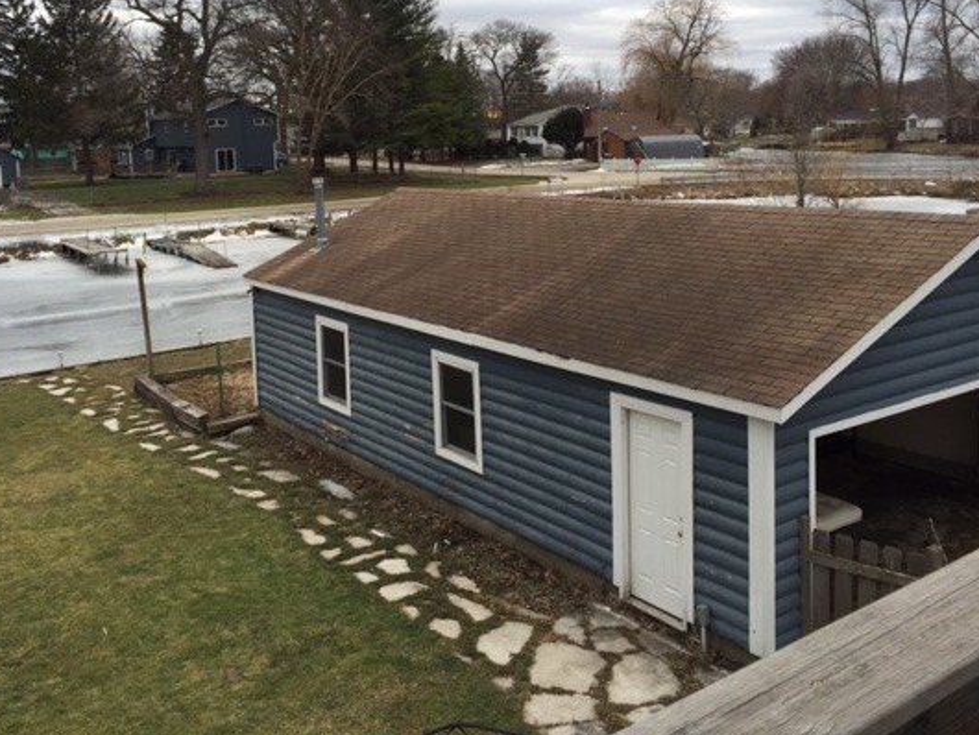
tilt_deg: -8.8
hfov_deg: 52.5
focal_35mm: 35
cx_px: 451
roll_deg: +1.7
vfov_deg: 40.5
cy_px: 294
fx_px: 990
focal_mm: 4.15
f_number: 2.2
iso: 32
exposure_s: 1/191
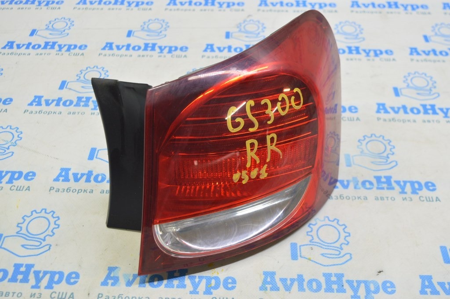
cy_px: 150
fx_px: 506
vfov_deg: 33.0
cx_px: 225
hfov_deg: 48.0
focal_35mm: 40
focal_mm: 27
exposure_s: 1/20
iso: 400
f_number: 5.6
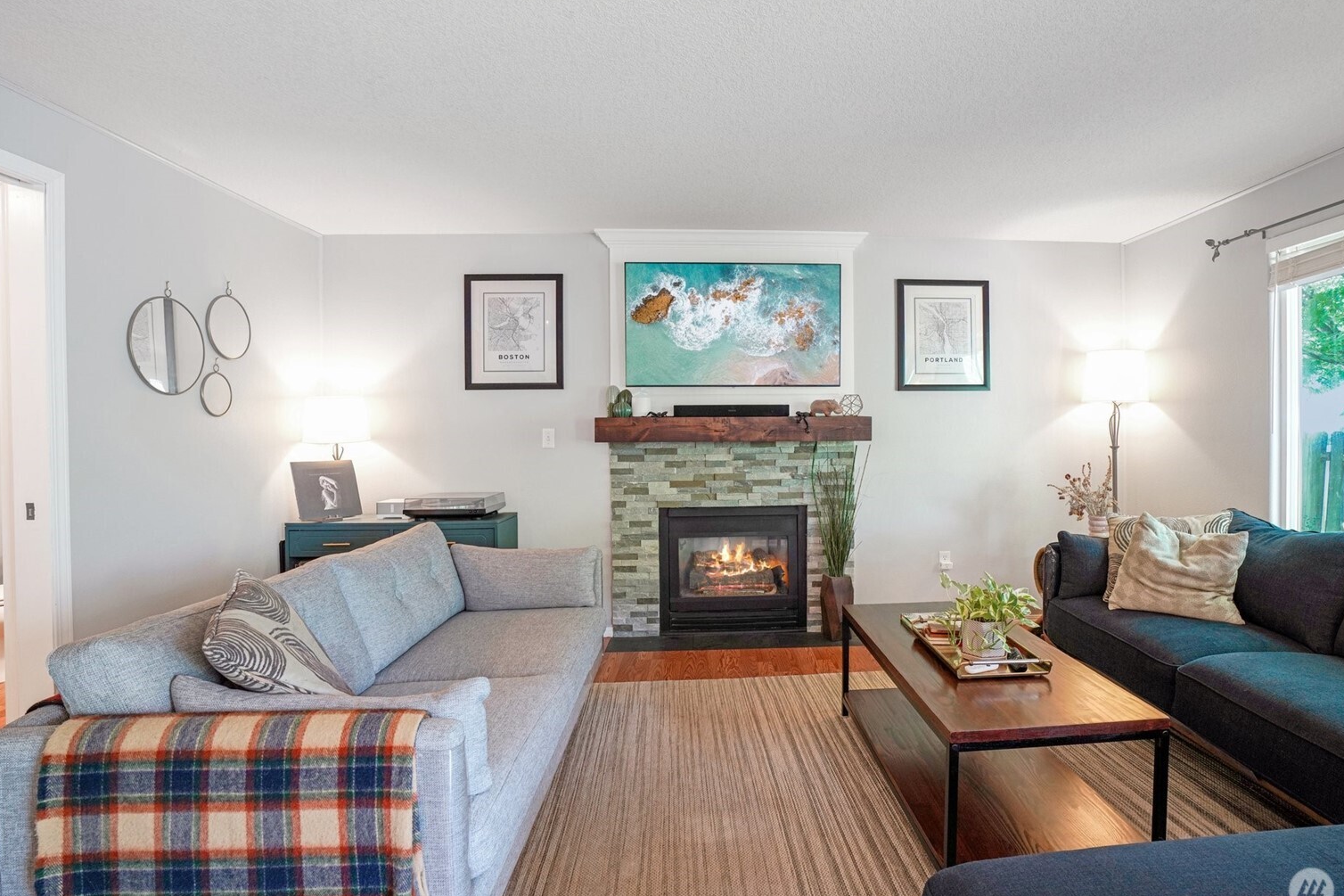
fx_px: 672
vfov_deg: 67.3
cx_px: 750
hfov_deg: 89.6
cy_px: 420
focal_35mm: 18
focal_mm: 16
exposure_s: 1/5
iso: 400
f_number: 8
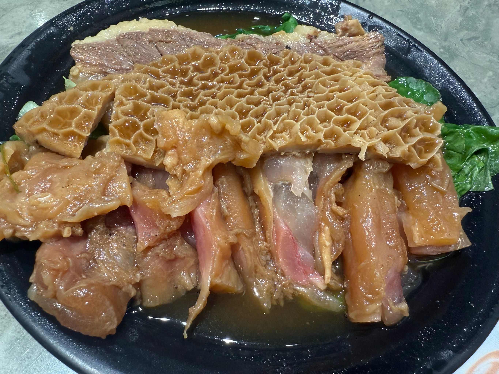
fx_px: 346
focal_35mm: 24
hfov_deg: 71.6
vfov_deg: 56.8
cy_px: 187
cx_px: 250
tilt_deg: -57.2
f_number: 2.2
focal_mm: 2.22
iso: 320
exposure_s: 1/90
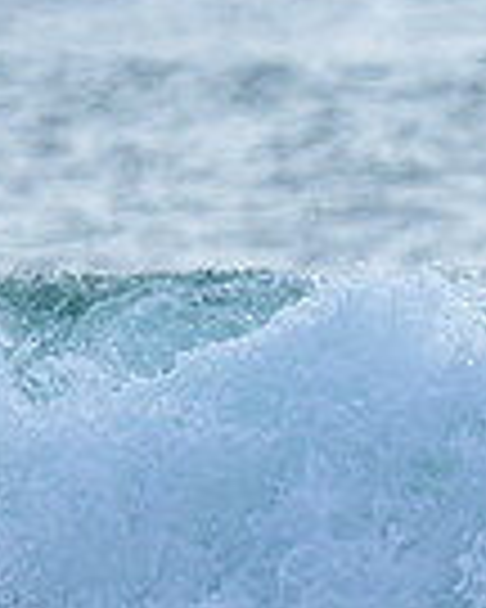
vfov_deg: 0.4
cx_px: 1281
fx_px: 79506
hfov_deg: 0.4
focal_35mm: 4422
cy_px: 360
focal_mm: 800
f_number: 6.3
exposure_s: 1/2000
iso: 500
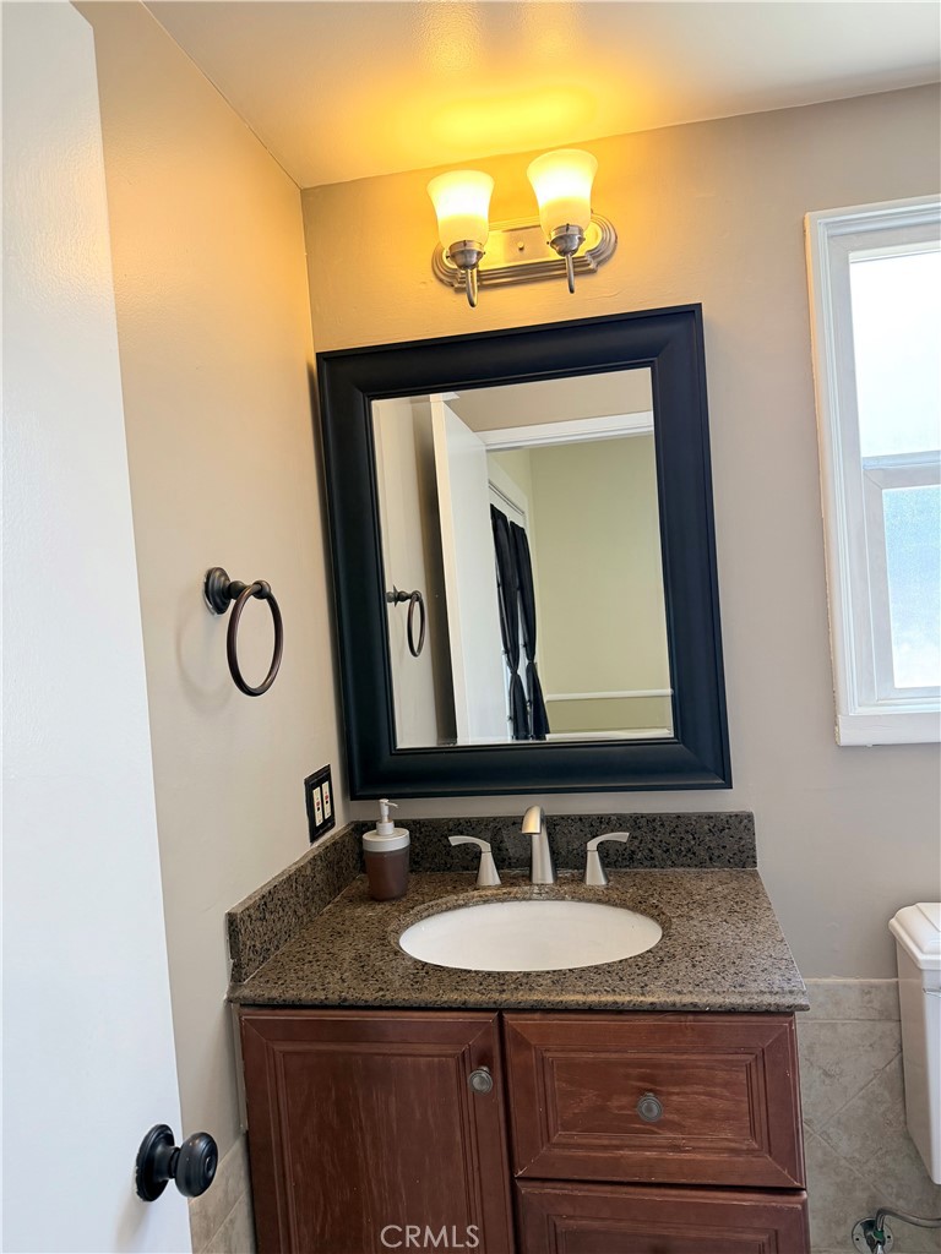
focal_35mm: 24
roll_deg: +3.8
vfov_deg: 71.6
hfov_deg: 56.8
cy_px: 627
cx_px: 470
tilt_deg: -1.9
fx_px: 870
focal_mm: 6.76
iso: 200
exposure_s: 1/120
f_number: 1.78
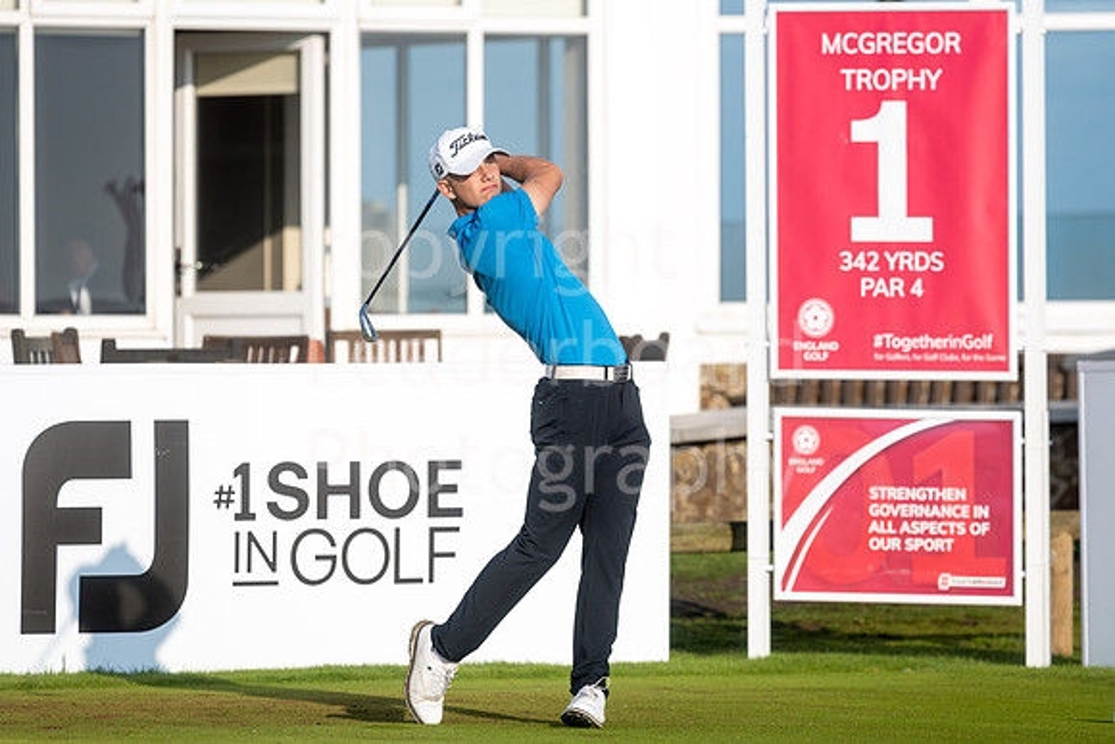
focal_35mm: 323
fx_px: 10014
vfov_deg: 4.3
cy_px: 385
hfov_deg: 6.4
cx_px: 601
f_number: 5.6
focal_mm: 300
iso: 160
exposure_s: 1/1000
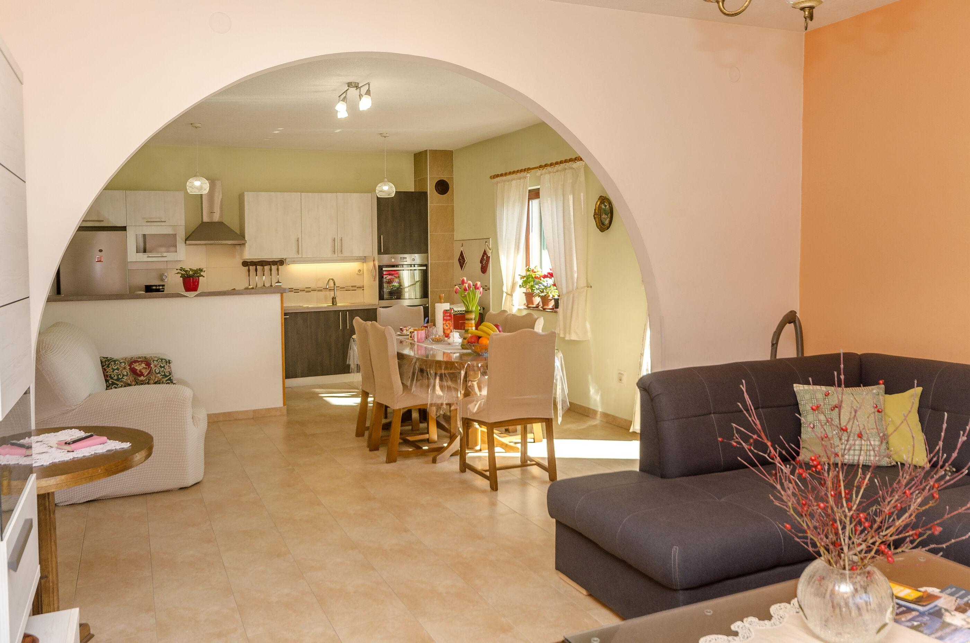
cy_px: 322
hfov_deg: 62.0
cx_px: 485
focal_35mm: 30
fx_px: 807
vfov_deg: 43.4
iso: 160
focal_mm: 20
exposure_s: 1/80
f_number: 7.1
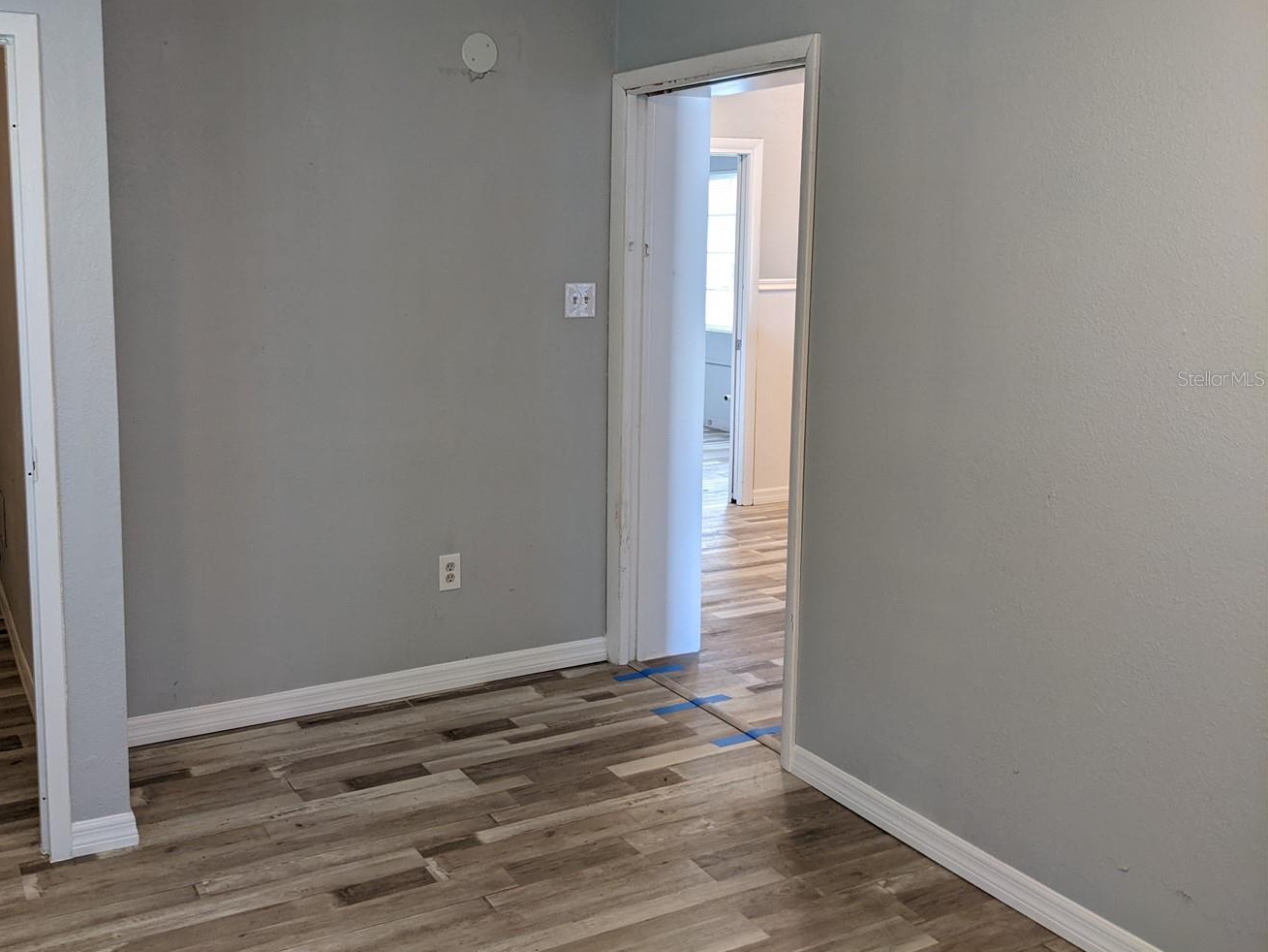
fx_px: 1209
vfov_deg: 42.7
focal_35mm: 33
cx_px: 494
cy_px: 378
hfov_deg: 54.9
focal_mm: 4.38
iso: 82
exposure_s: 1/60
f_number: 1.73
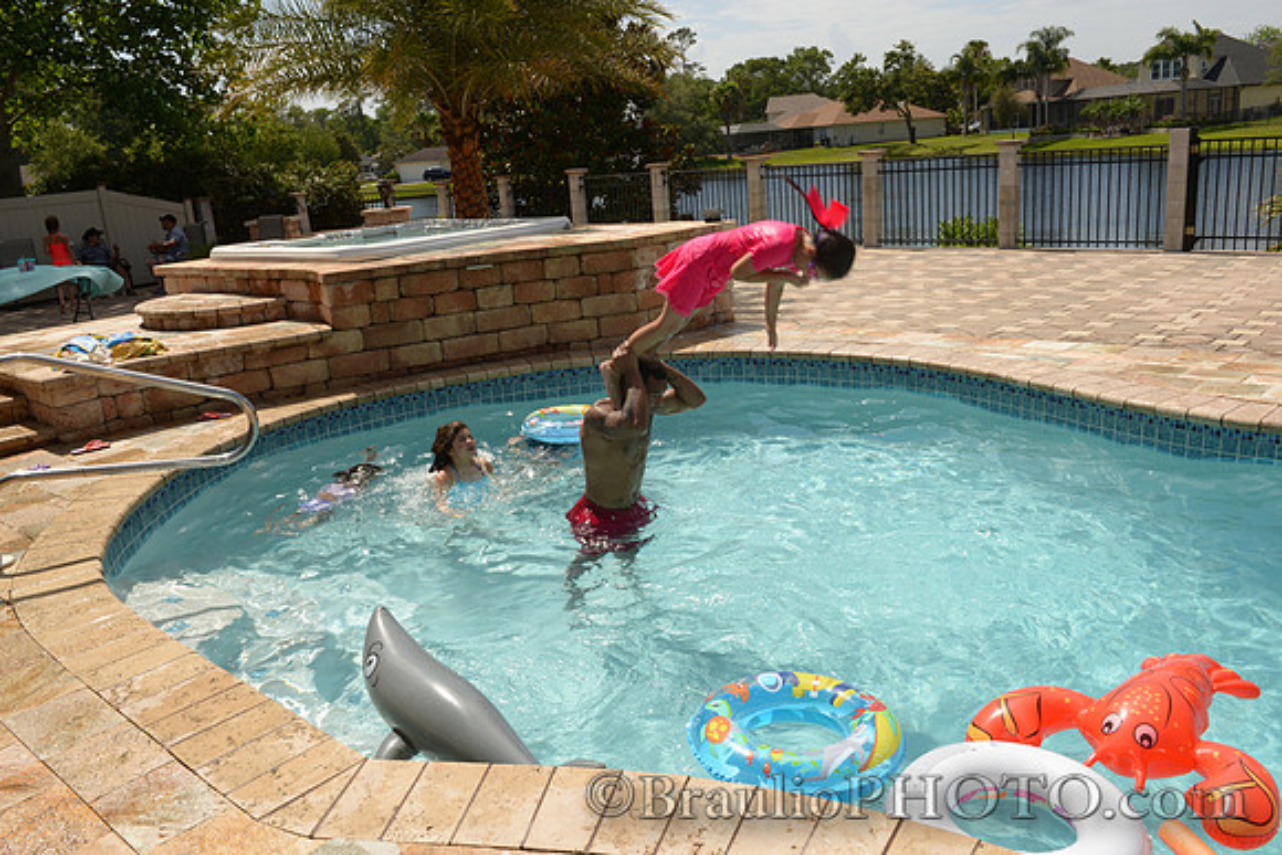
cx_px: 641
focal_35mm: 29
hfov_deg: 63.6
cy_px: 428
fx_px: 1033
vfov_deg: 45.0
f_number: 13
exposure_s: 1/160
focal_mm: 29
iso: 140
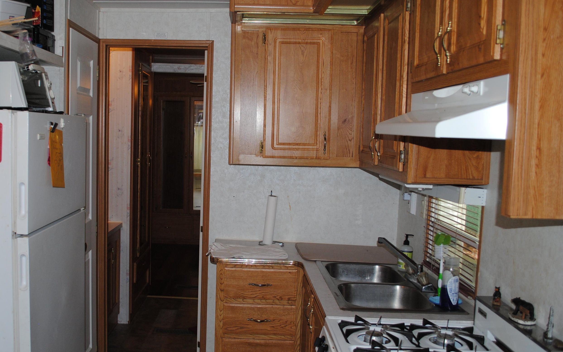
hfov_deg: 56.2
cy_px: 182
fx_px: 522
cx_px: 221
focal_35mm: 34
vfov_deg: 37.3
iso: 200
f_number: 3.5
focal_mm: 18
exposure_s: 1/60
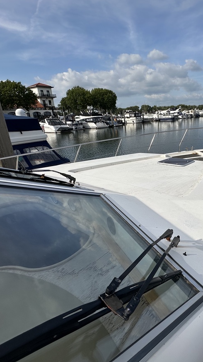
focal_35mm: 21
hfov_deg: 51.1
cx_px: 155
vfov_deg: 83.9
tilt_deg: -18.2
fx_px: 201
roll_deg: +2.4
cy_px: 179
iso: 50
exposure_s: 1/3401
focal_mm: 2.22
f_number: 2.2
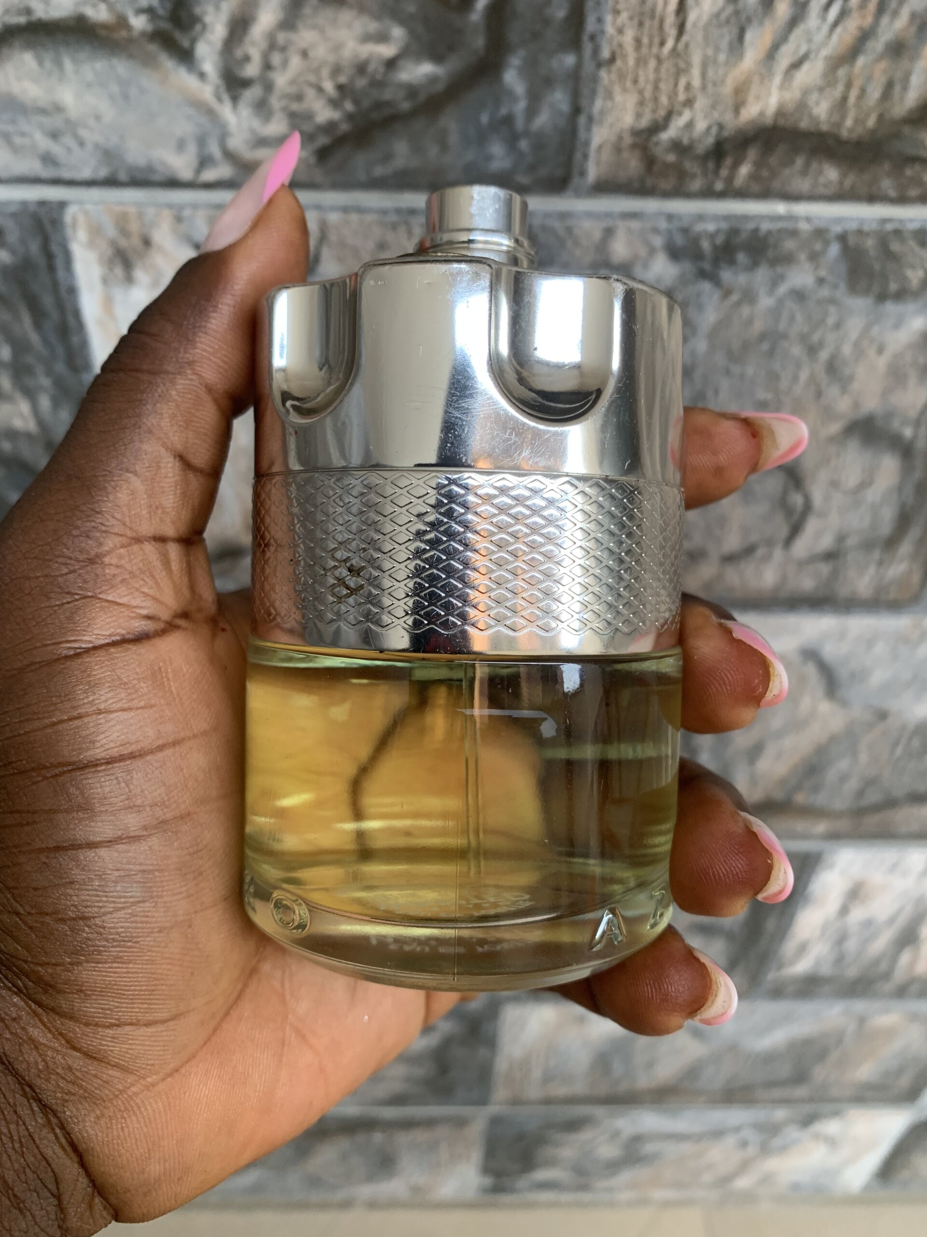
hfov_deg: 53.1
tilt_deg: -40.7
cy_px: 618
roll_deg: -0.7
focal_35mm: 26
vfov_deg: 67.3
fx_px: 928
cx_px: 464
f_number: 1.8
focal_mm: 4.25
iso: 100
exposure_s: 1/60
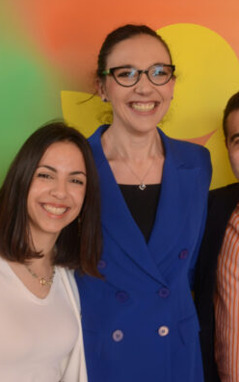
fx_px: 626
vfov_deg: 34.0
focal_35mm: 60
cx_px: 205
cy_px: 191
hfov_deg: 21.3
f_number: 11
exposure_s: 1/20
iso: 500
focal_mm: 26
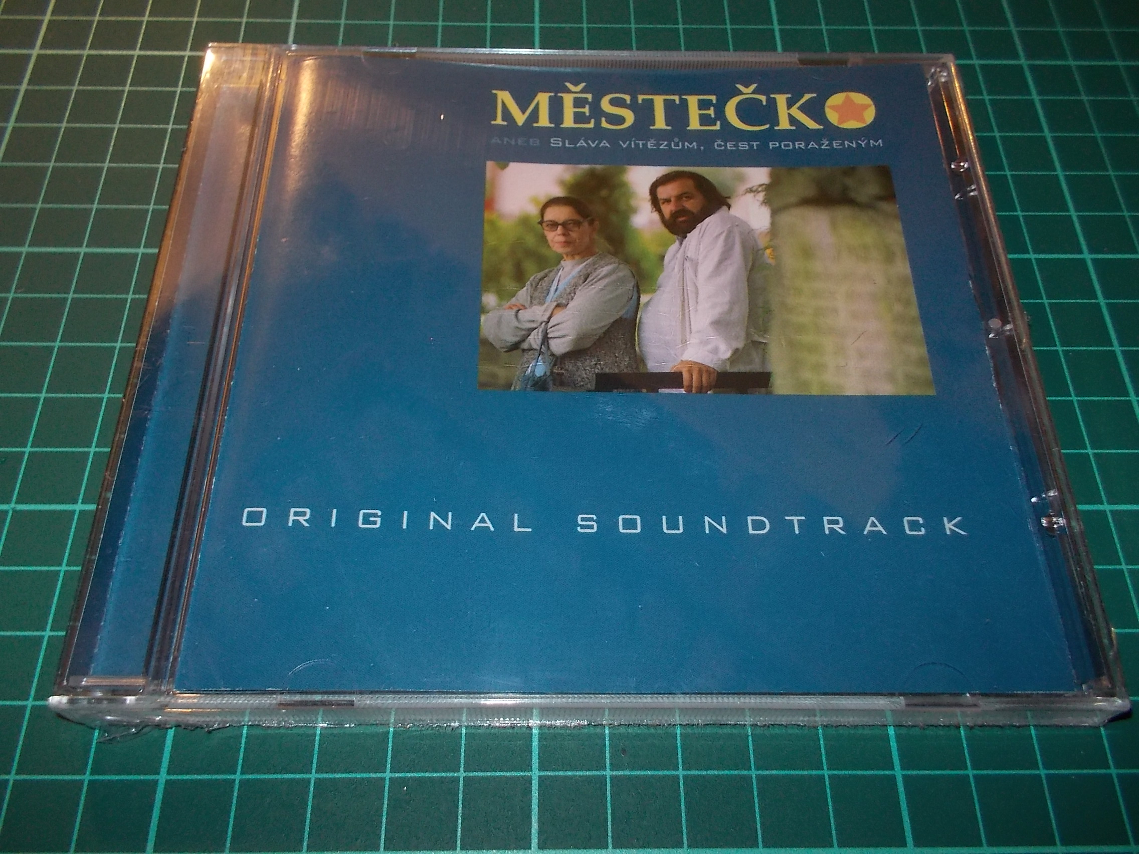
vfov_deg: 48.2
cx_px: 570
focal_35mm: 29
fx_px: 954
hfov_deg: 61.7
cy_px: 427
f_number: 3.3
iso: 200
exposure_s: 1/30
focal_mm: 4.1
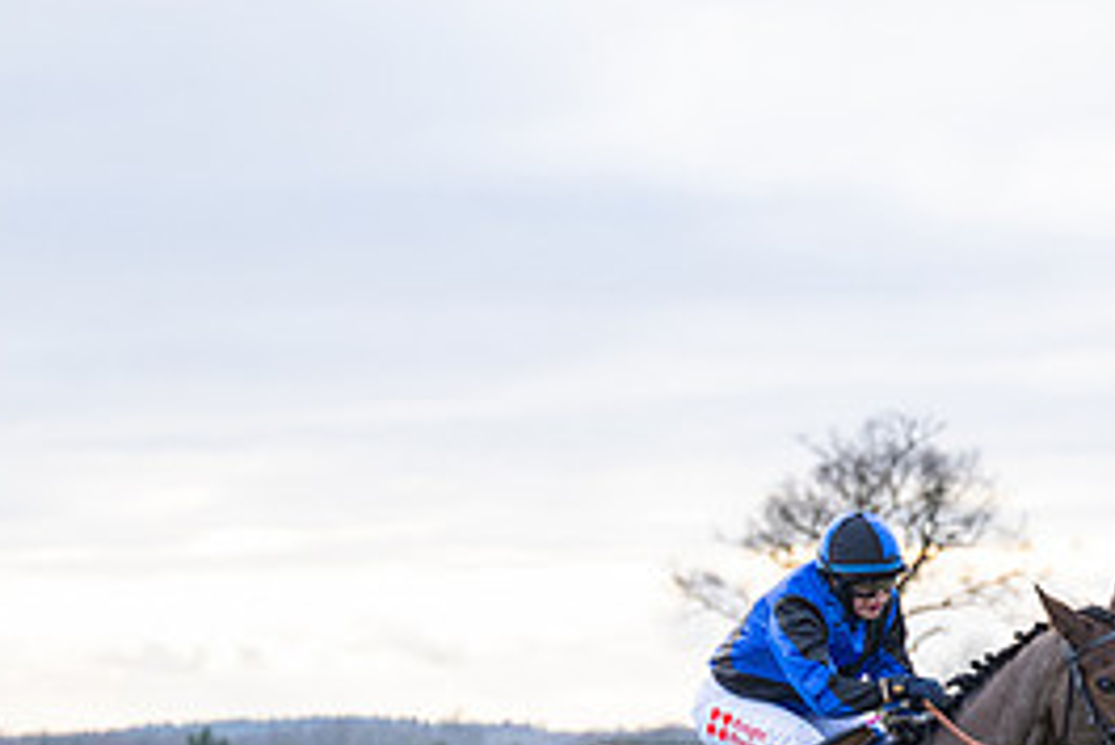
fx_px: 6198
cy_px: 958
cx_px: 868
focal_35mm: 200
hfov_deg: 10.3
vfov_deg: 6.8
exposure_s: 1/1250
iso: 800
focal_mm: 70
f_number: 2.8
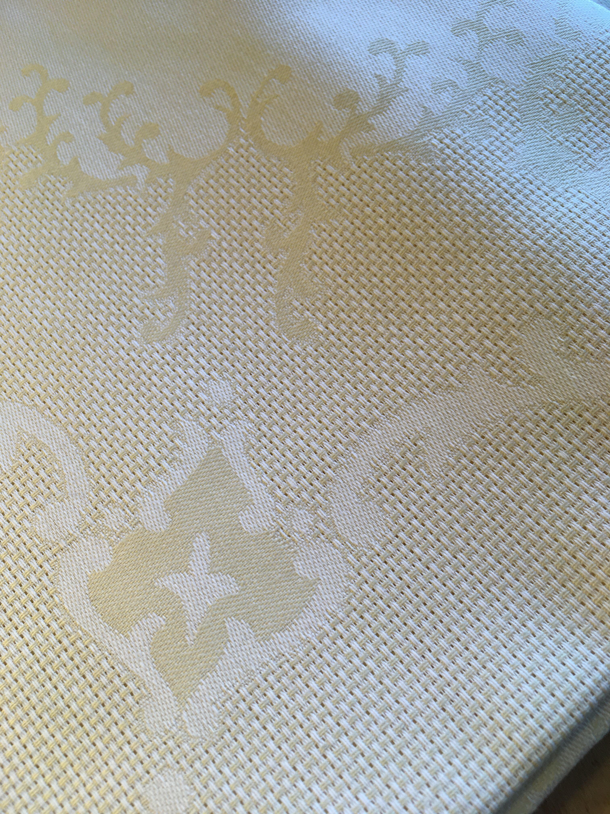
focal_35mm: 29
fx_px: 681
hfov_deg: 48.2
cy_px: 407
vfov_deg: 61.7
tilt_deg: -68.2
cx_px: 305
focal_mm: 4.15
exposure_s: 1/100
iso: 25
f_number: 2.2
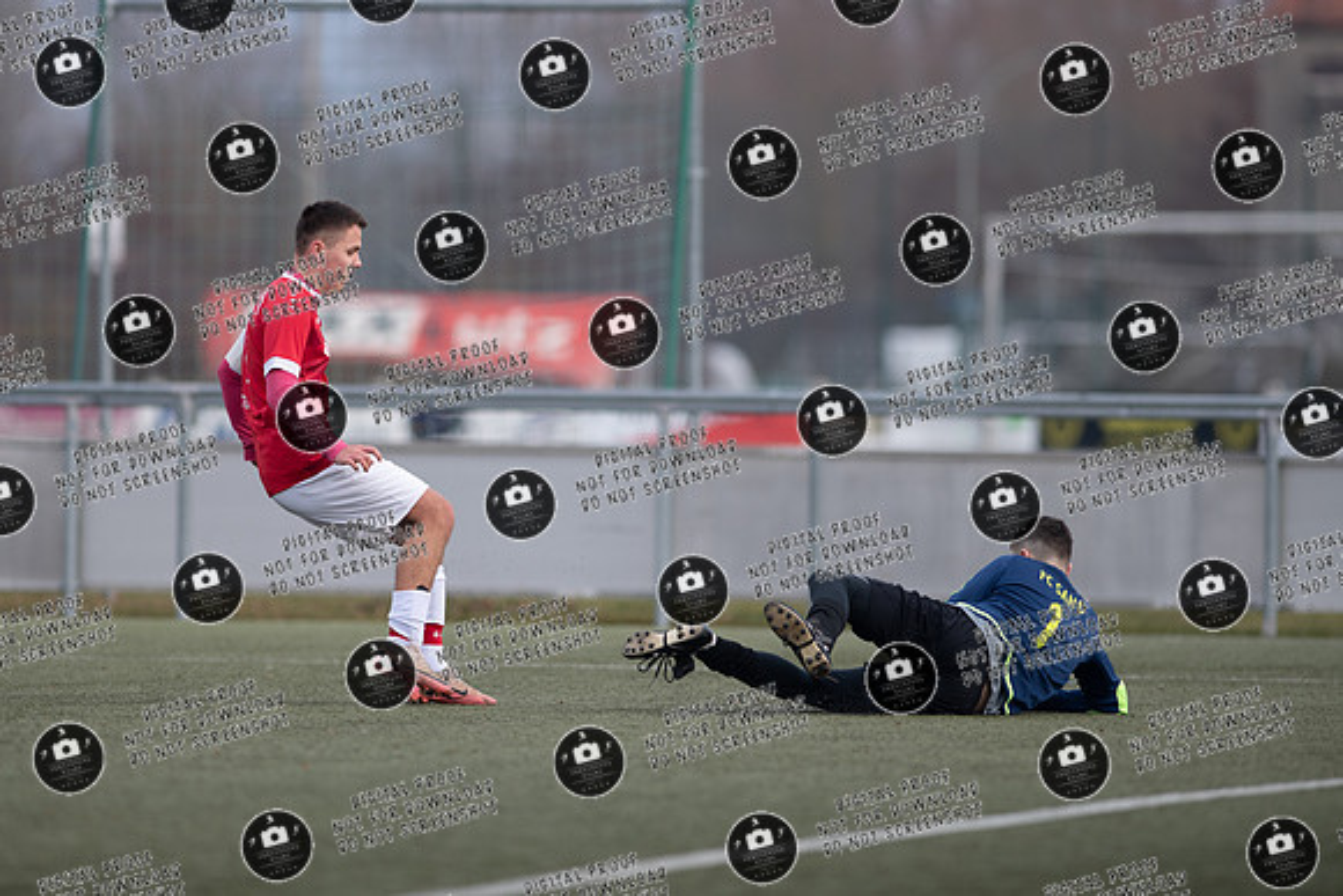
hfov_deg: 5.4
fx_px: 14282
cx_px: 536
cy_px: 346
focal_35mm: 383
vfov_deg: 3.6
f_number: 3.2
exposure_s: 1/1600
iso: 180
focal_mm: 300
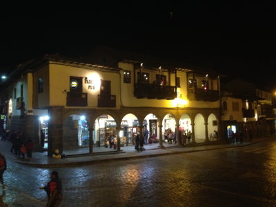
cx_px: 138
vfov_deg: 42.9
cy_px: 104
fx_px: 263
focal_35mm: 33
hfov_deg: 55.4
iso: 400
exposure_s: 1/20
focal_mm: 4.12
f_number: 2.4
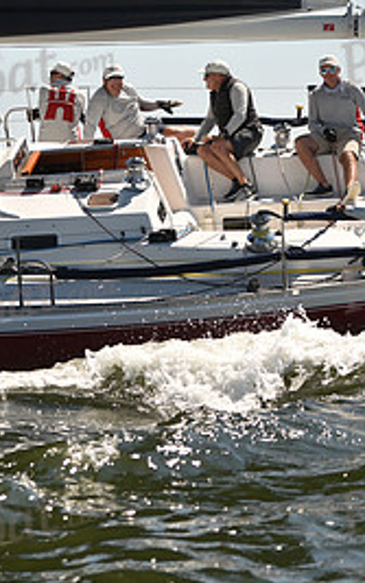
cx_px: 229
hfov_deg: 8.5
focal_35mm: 155
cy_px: 174
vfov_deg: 13.5
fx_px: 2466
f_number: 3.2
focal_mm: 70
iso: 250
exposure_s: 1/1600
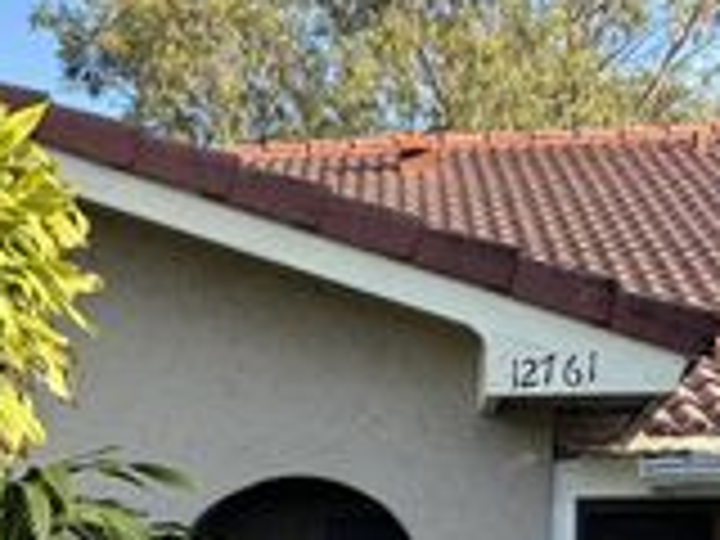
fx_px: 2163
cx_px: -9
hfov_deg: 18.4
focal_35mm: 104
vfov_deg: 13.9
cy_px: 626
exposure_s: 1/880
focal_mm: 5.96
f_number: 1.6
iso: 50
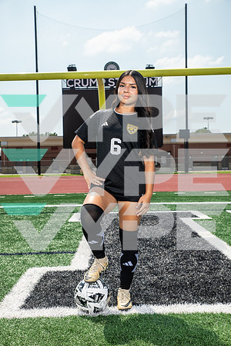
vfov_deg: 42.7
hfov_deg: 29.2
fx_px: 443
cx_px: 116
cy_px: 173
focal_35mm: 46
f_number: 7.1
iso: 100
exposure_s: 1/320
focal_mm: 46
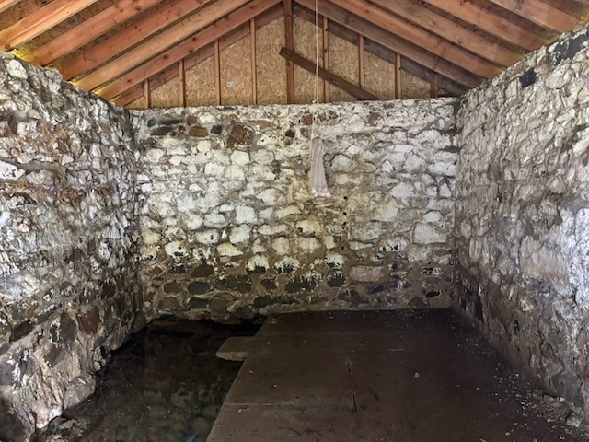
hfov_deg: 67.3
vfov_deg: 53.1
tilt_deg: -2.6
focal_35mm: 26
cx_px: 294
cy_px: 221
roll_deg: +1.0
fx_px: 442
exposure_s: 1/27
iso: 640
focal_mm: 5.96
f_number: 1.6
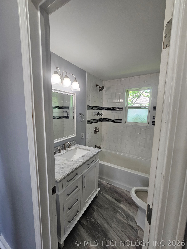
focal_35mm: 13
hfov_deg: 89.9
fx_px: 94
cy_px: 124
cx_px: 94
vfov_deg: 106.2
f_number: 2.2
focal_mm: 2.2
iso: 125
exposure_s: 1/60
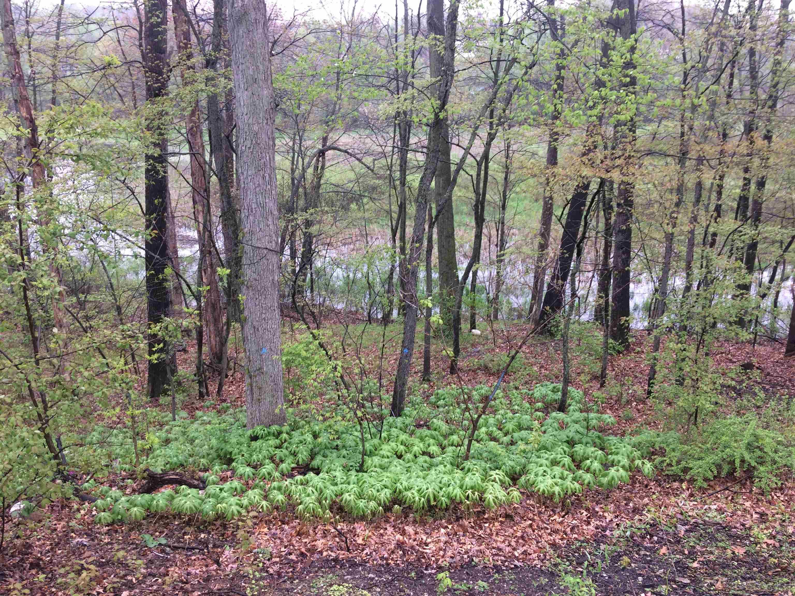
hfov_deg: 61.7
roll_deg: +0.5
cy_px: 298
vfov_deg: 48.2
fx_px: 666
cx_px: 398
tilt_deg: -20.8
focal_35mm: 29
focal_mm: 4.15
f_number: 2.2
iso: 40
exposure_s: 1/120
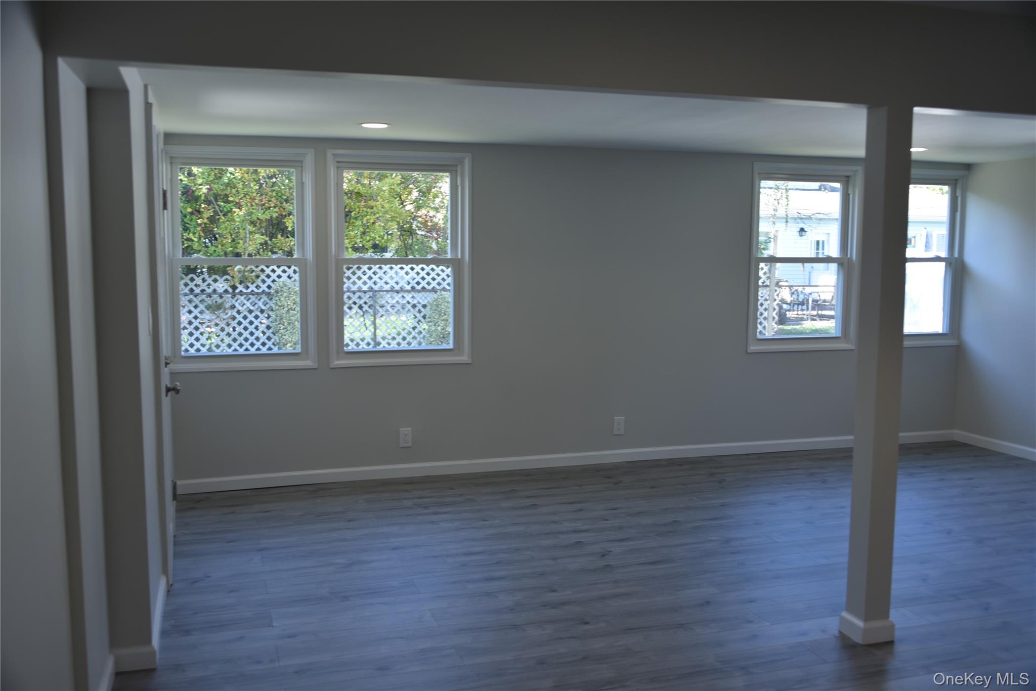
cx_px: 518
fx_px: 979
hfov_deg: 55.8
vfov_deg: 38.9
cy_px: 346
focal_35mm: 34
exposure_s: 1/50
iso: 125
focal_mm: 34
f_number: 3.8
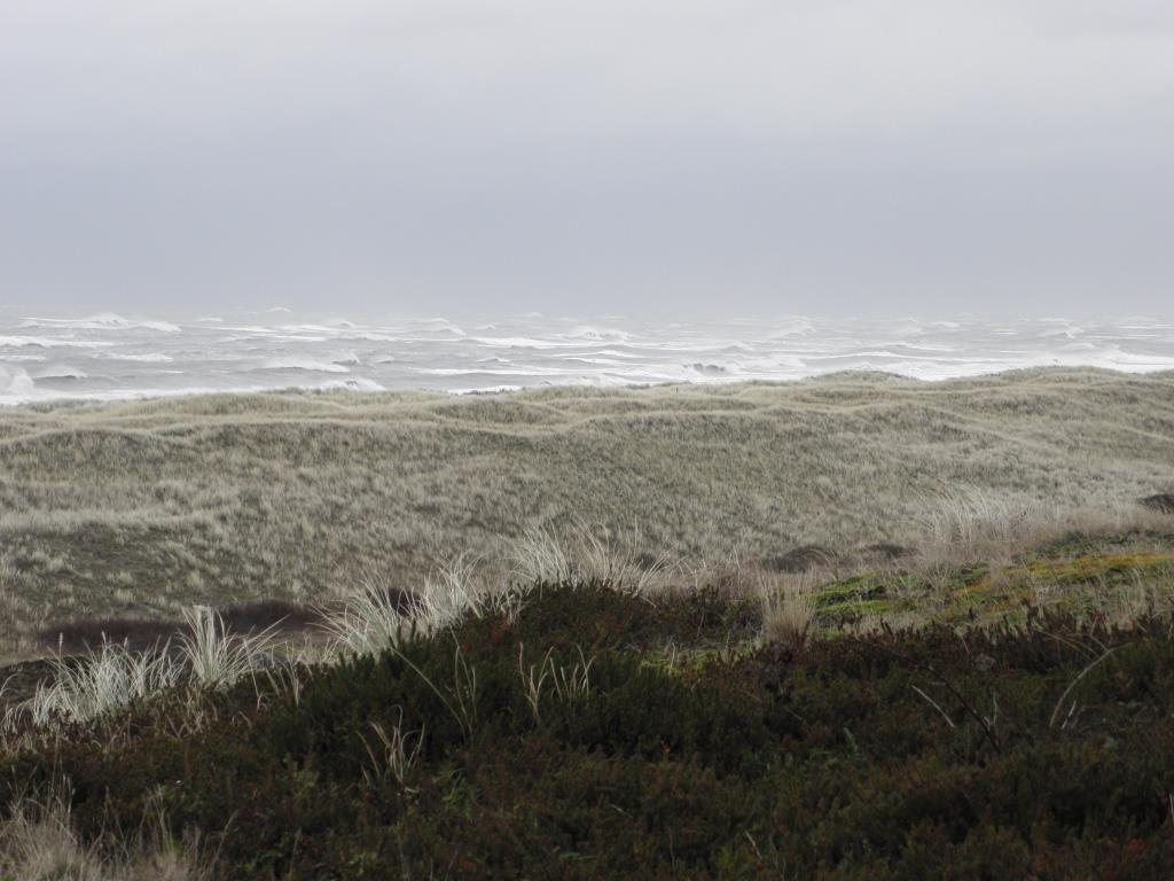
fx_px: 3832
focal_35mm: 113
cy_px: 440
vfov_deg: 13.1
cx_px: 587
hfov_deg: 17.4
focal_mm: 20.23
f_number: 4.3
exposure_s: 1/160
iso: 125
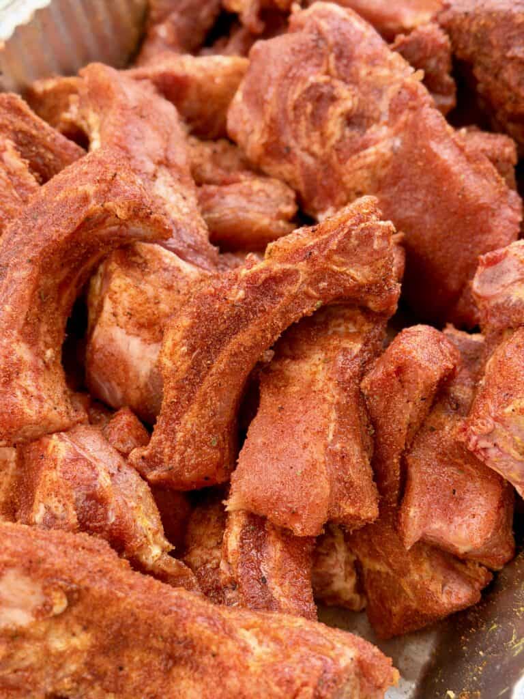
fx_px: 969
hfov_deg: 30.3
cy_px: 350
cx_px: 262
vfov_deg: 39.7
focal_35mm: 48
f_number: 1.78
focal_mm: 6.76
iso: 80
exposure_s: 1/349
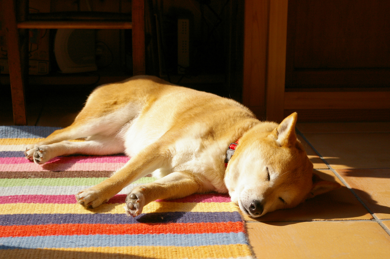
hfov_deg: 24.6
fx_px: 893
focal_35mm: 82
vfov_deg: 16.5
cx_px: 195
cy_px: 130
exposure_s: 1/750
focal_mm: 55
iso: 400
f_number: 8
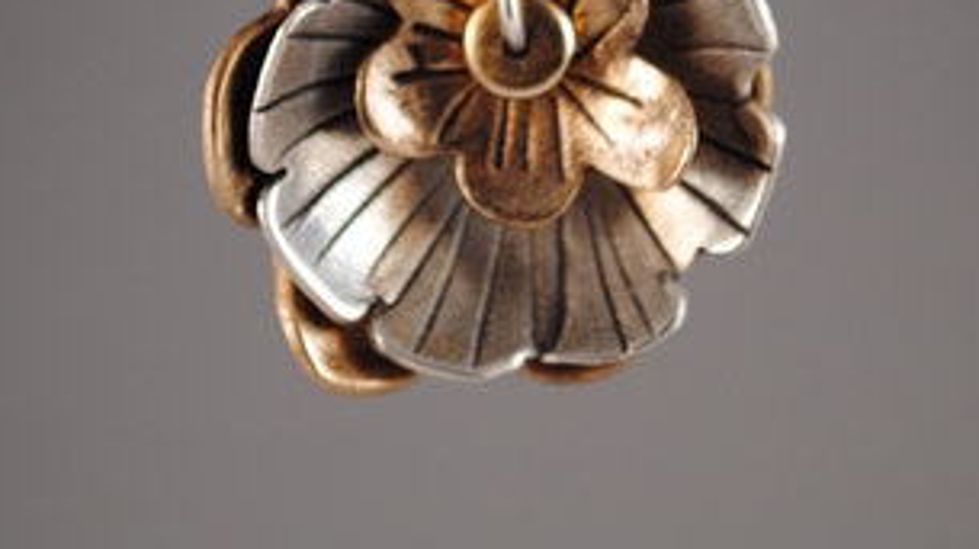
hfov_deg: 15.2
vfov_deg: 8.4
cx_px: 510
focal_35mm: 142
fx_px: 3680
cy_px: -138
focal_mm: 55
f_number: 5.6
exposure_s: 1/30
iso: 250
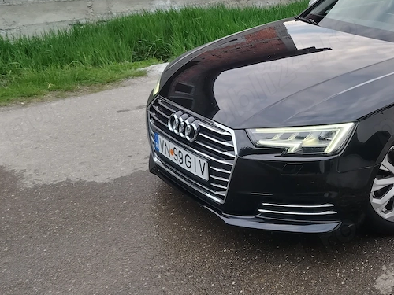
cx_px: 364
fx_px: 546
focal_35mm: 48
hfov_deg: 36.8
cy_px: 94
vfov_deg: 30.0
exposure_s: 1/60
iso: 122
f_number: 1.75
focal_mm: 5.25
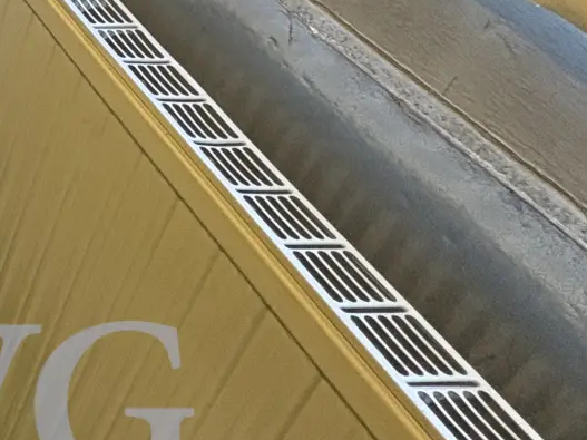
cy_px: -155
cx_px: -447
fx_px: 865
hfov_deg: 22.8
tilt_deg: -26.6
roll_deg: -0.1
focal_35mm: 51
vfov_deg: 24.4
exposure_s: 1/50
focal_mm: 2.22
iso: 200
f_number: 2.2
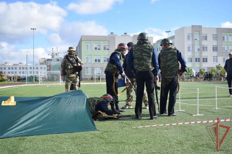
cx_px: 116
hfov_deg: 47.9
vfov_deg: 33.0
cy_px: 77
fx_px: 261
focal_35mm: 40
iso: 400
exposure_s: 1/1250
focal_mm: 27
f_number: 5
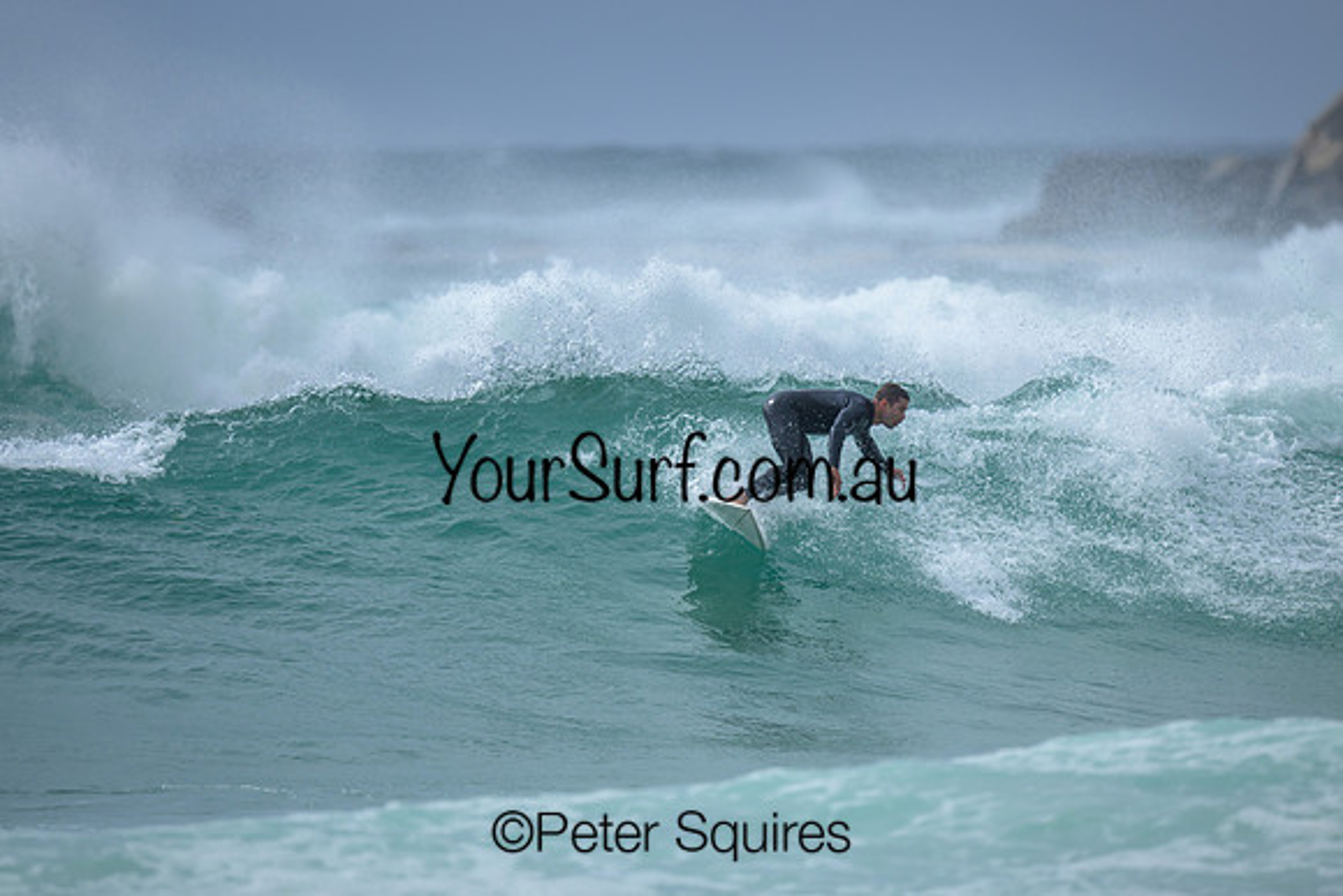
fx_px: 29850
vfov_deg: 1.7
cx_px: 672
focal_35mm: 800
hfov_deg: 2.6
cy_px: 448
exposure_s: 1/2000
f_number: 6.3
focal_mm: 800
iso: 160
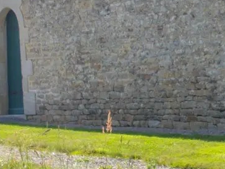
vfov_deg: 11.2
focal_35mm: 130
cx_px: 193
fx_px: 845
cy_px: -38
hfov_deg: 15.0
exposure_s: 1/200
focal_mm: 6.2
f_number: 5.6
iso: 100
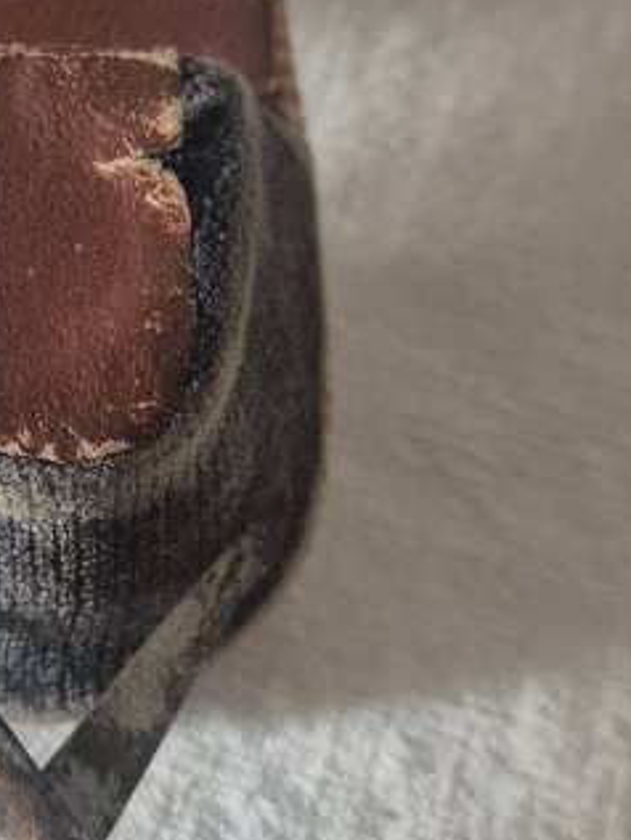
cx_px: -29
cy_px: 456
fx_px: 2113
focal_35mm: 87
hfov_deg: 16.6
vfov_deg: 22.5
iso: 1000
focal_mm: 5.4
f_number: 1.8
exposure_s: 1/100
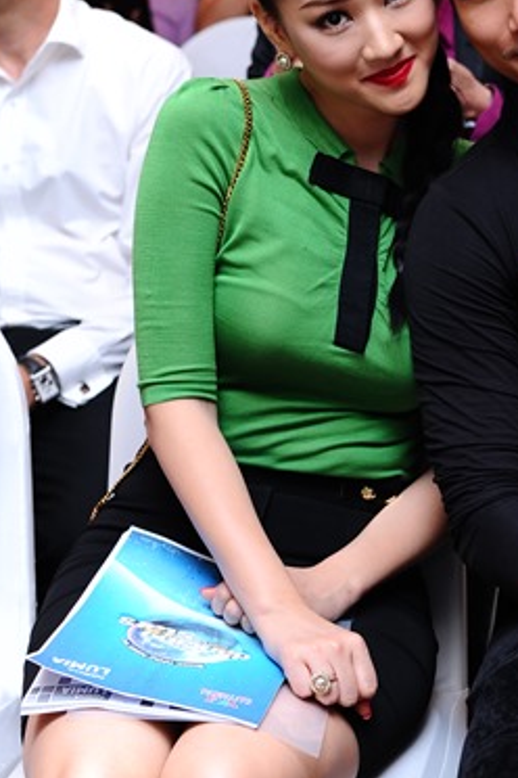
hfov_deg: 13.4
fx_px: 2180
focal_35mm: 101
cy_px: 394
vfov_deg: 20.2
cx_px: 503
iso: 800
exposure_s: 1/200
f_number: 4
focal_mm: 50
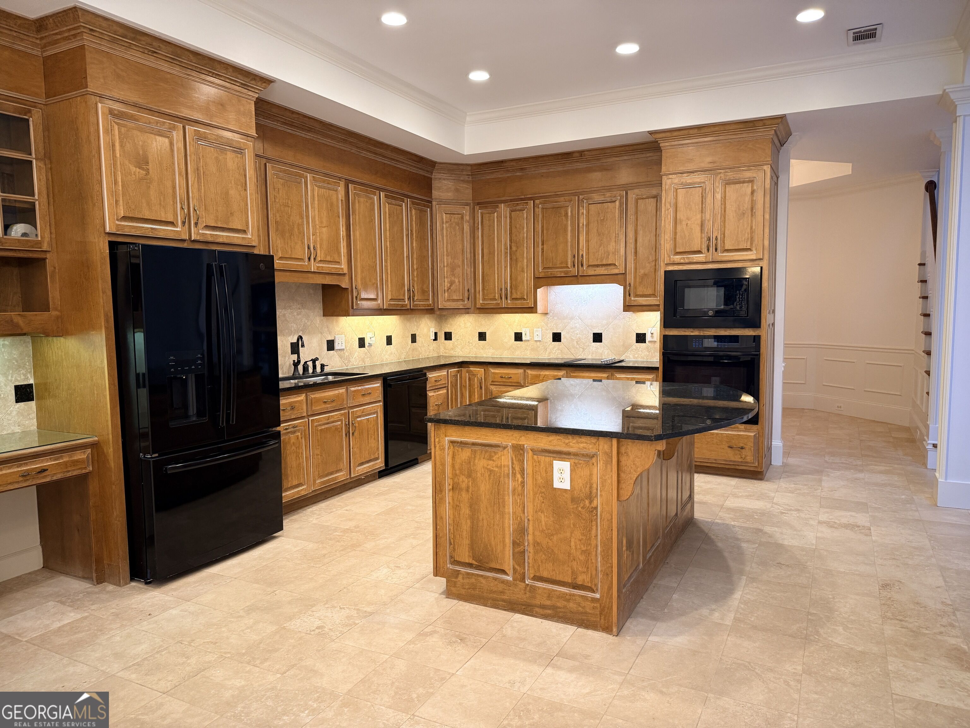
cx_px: 485
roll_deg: +0.2
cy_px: 364
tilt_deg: -4.4
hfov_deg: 71.6
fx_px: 673
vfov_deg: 56.8
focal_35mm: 24
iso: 200
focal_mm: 6.76
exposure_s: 1/60
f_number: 1.78
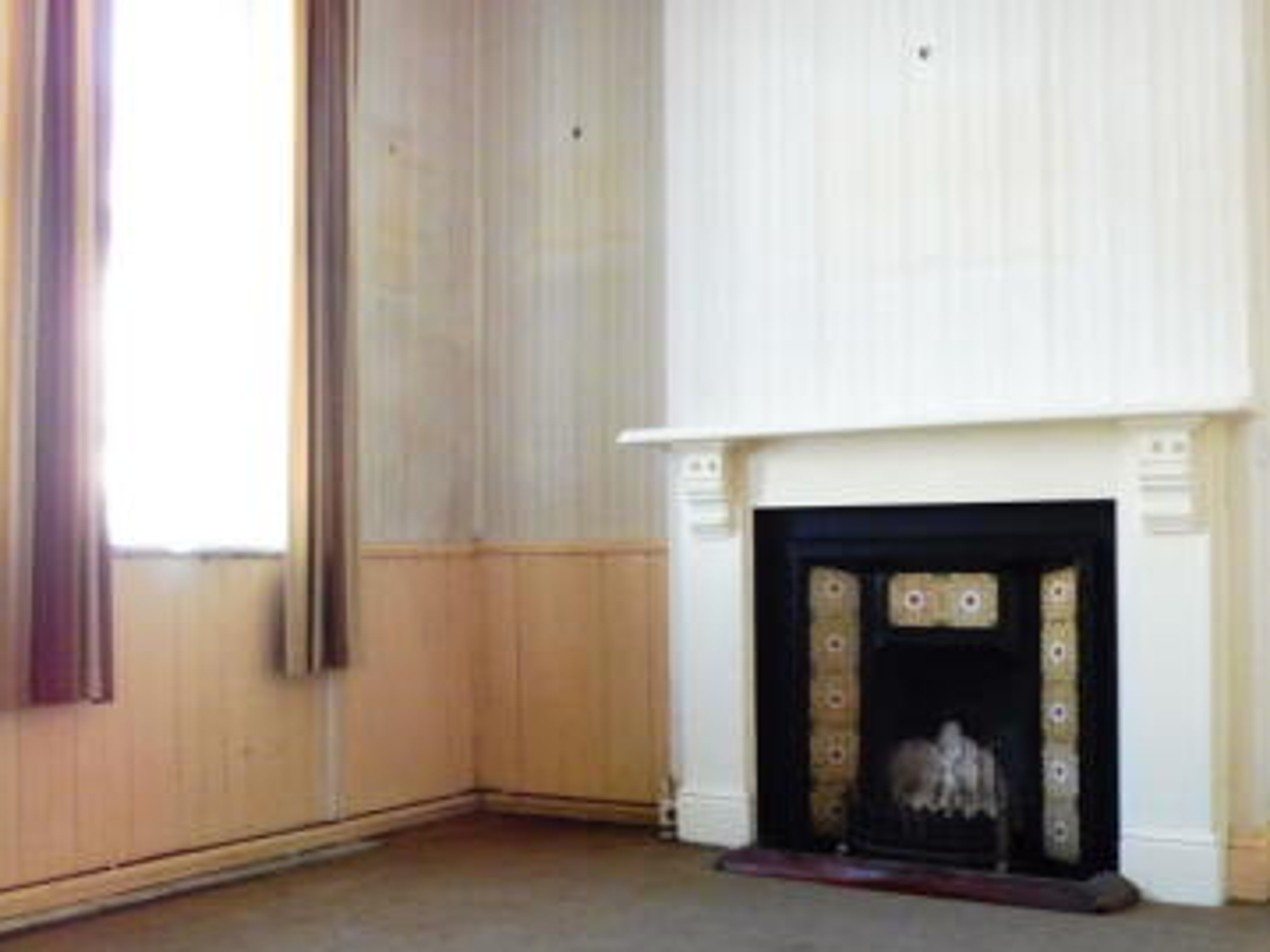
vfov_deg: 36.8
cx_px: 543
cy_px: 518
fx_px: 1430
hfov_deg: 47.7
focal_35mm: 39
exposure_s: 1/25
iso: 400
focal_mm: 4.3
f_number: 3.3
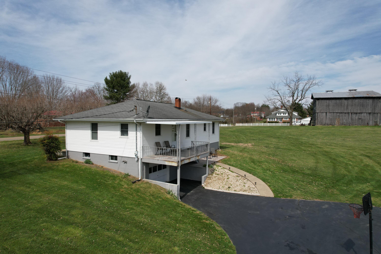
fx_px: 233
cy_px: 127
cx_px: 190
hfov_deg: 78.6
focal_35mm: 22
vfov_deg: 57.2
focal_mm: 8.38
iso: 110
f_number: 2.8
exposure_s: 1/2500
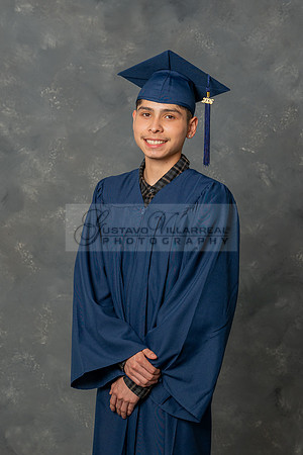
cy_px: 215
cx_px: 153
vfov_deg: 25.6
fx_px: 999
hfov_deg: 17.3
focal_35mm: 79
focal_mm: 50
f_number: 4.5
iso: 200
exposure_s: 1/200
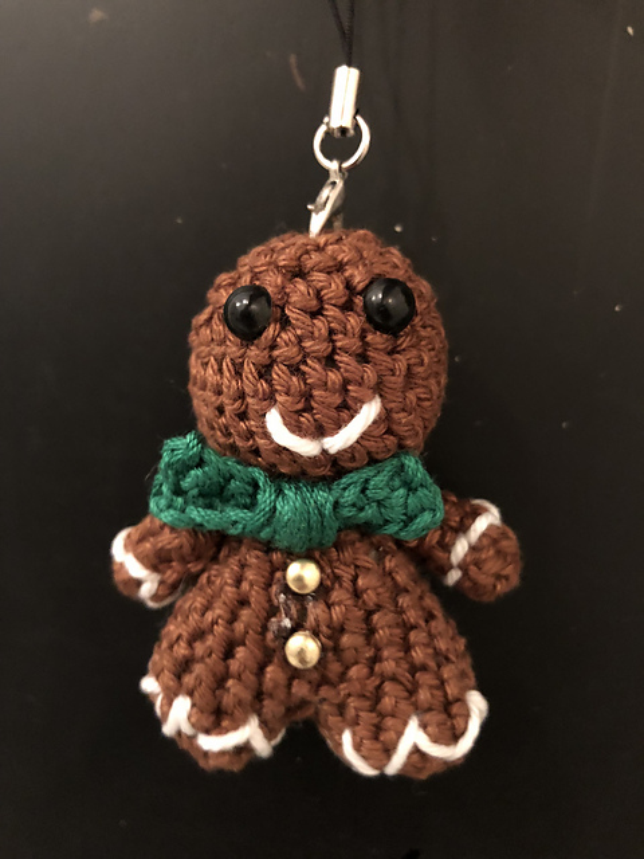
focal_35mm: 29
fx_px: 719
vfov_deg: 61.7
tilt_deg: -9.0
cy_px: 430
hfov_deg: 48.2
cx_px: 322
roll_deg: -1.9
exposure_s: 1/4
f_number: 1.8
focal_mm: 3.99
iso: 125
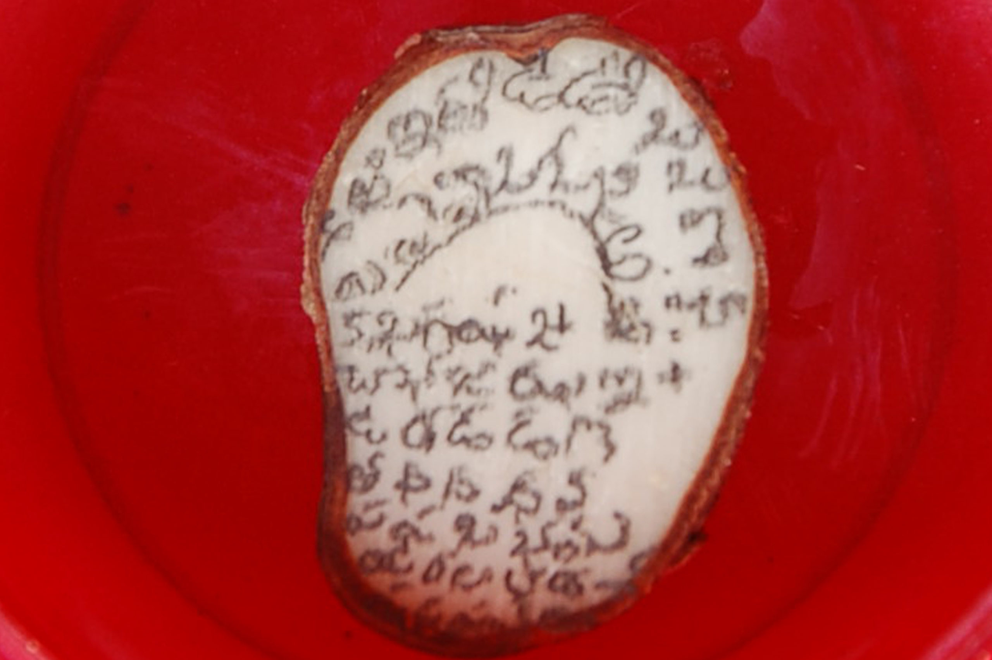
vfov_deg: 8.7
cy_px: 330
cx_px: 496
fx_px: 4336
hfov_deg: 13.1
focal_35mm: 158
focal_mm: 105
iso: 200
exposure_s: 1/80
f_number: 5.6
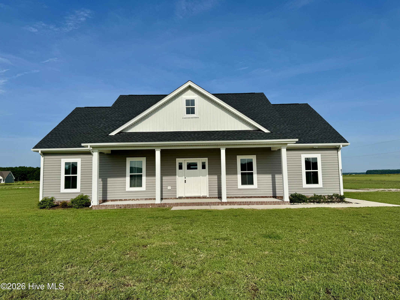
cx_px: 200
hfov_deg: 71.6
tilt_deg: +5.8
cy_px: 150
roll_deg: +0.8
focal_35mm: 24
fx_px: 277
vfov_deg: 56.8
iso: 80
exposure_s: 1/7937
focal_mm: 6.76
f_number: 1.78
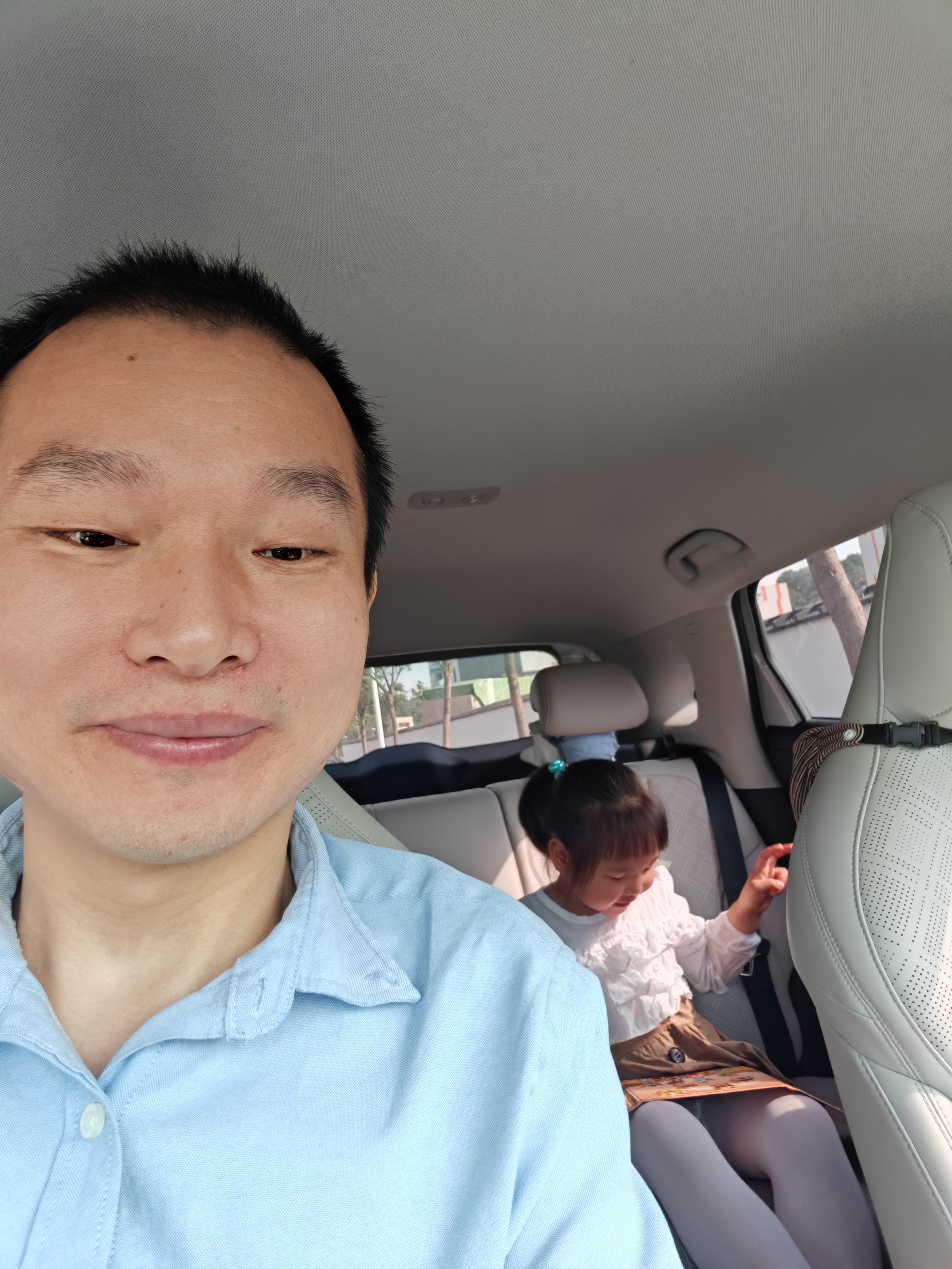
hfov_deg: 63.4
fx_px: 770
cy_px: 634
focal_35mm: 21
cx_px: 476
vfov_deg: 79.0
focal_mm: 2.98
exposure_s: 1/100
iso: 80
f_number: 2
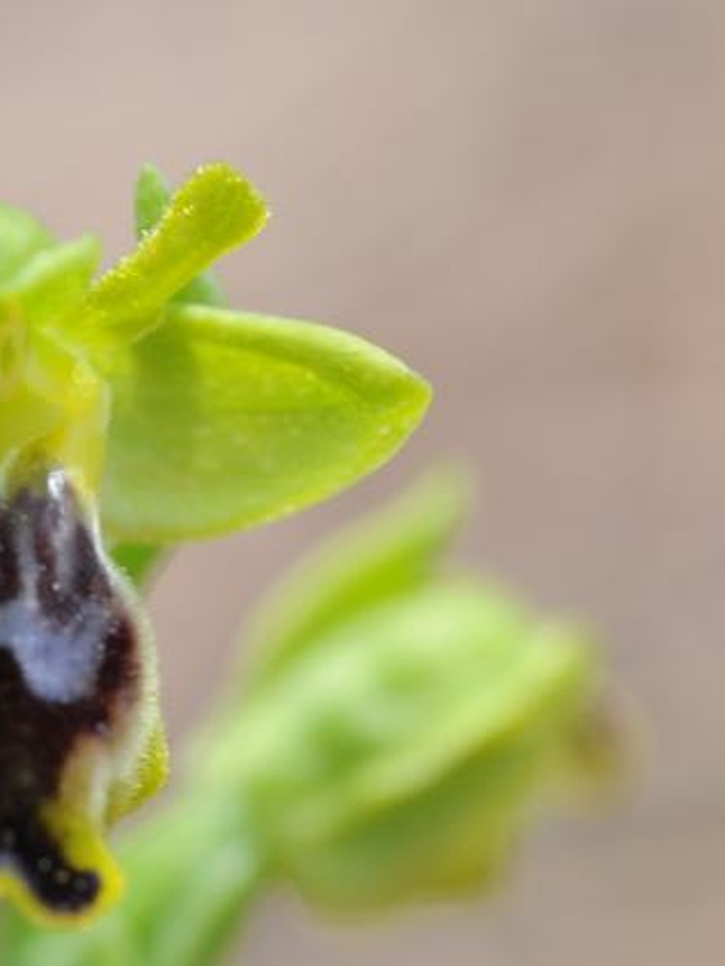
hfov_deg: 6.5
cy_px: 485
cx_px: 9
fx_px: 6412
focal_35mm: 230
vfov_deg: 8.6
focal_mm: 105
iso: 1250
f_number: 11
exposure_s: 1/200
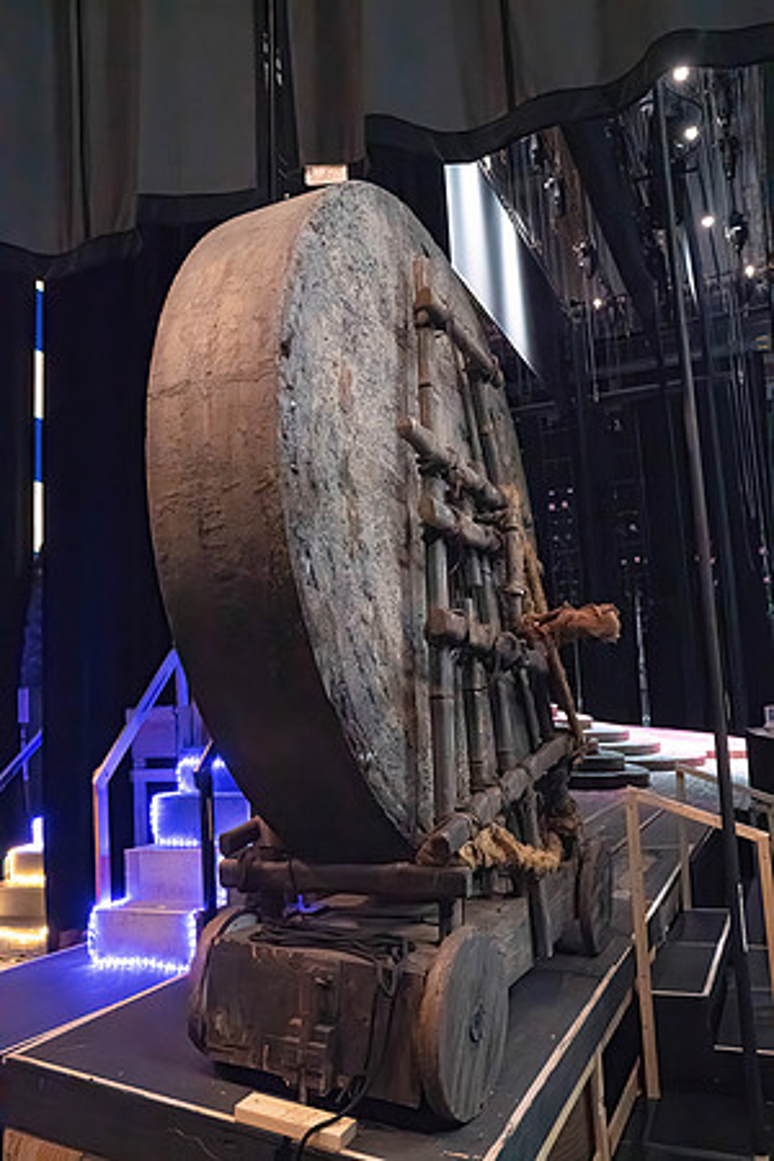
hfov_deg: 45.0
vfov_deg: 63.7
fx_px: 935
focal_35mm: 29
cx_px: 387
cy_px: 580
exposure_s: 1/200
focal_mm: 29
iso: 25600
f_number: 5
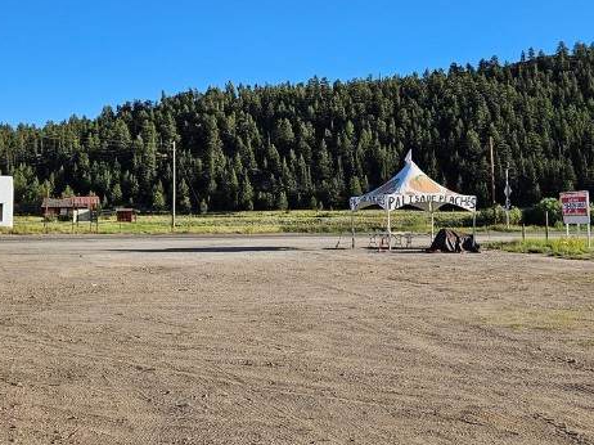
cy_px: 139
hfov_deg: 37.4
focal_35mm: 51
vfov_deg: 28.3
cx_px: 337
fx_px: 875
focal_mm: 5.4
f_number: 1.8
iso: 25
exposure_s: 1/1728
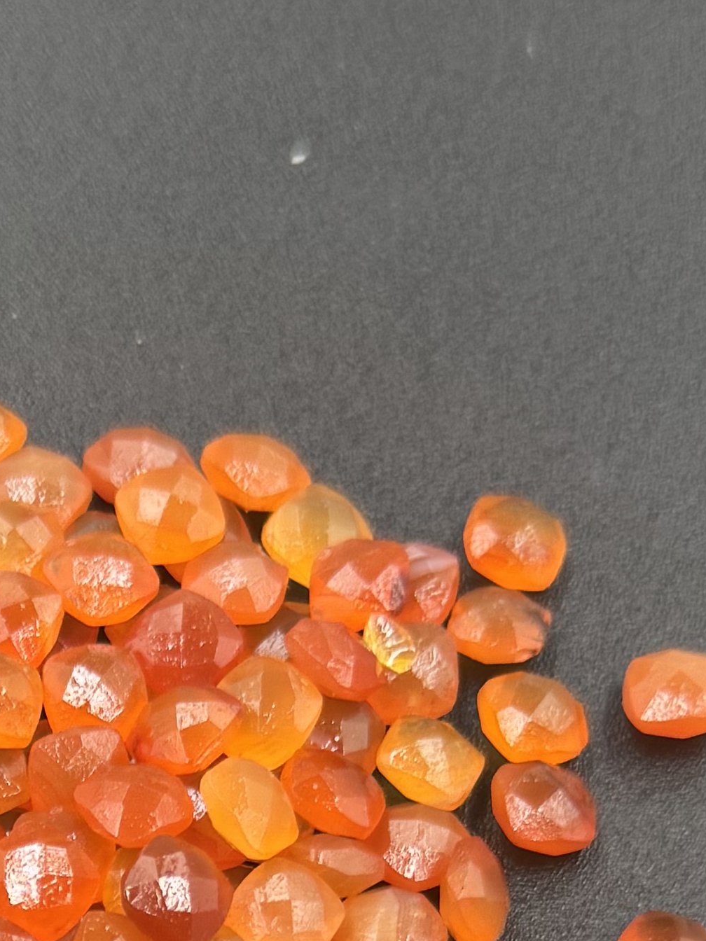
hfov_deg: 14.3
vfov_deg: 18.1
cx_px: 35
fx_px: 2774
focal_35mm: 102
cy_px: 1194
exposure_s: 1/121
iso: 64
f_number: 1.78
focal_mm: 6.76
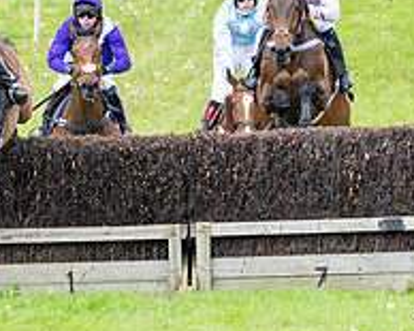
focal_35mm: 1127
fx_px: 13802
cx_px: -39
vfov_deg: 1.4
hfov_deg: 1.7
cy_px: 24
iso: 400
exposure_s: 1/800
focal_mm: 200
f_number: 5.6
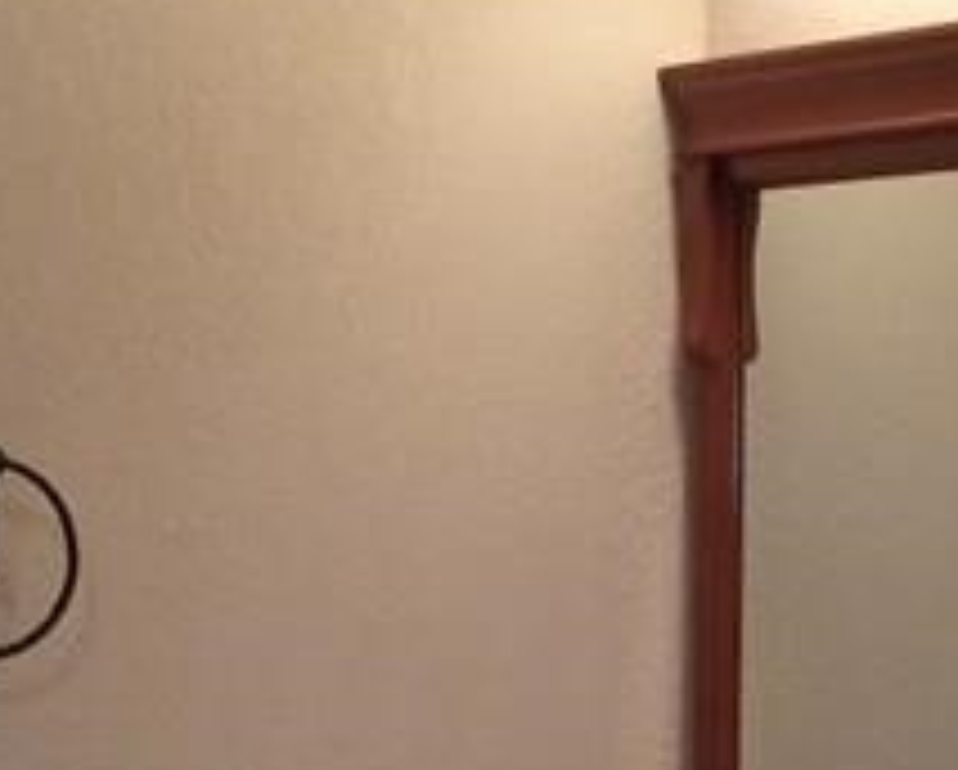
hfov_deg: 14.1
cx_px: 621
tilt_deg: -8.0
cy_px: 1018
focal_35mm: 136
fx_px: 3861
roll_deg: +0.0
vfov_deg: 11.1
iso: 125
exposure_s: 1/30
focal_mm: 4.15
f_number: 2.2
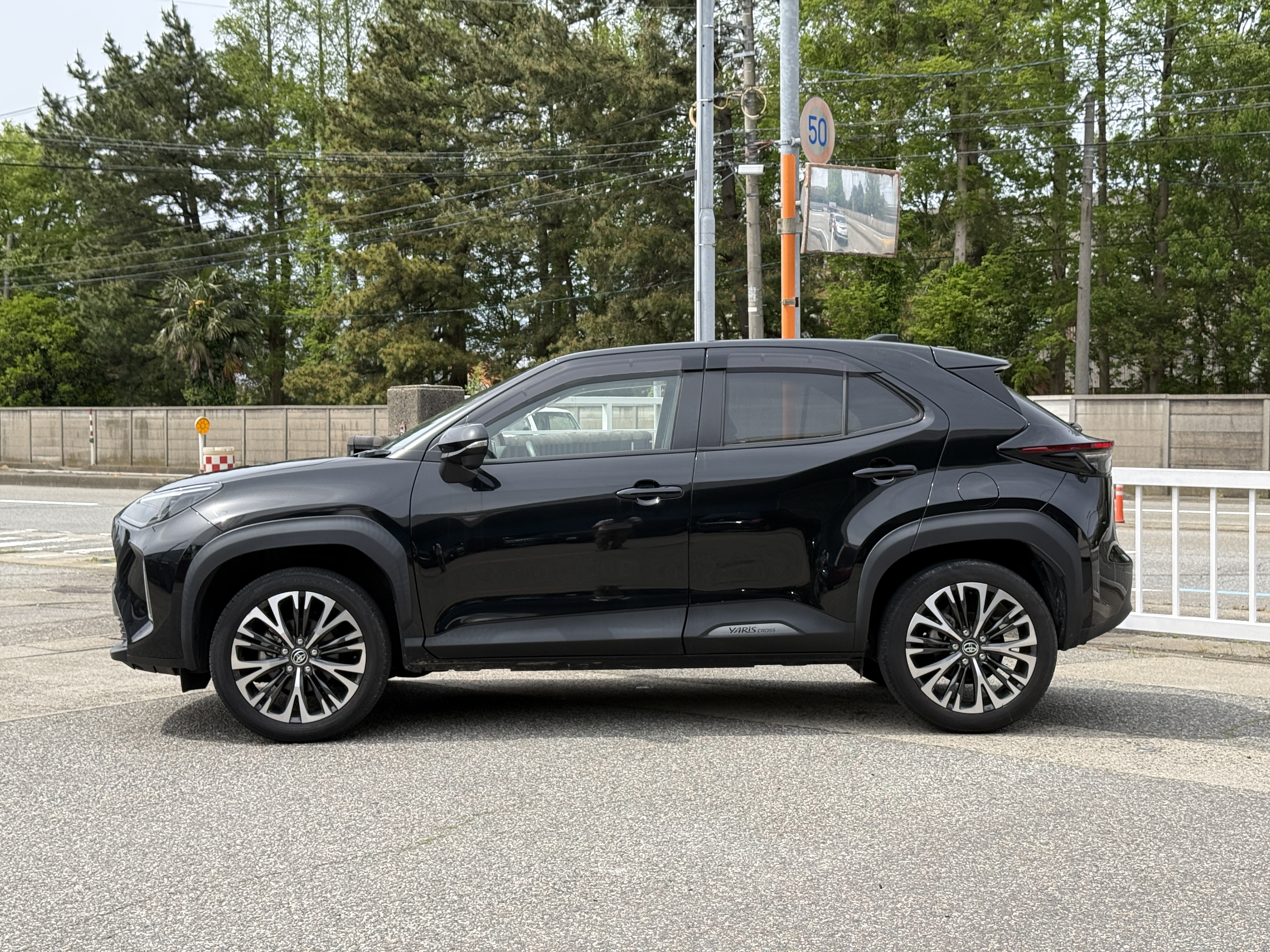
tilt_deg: -1.6
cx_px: 635
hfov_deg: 39.7
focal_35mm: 48
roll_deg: +0.5
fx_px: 1761
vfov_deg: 30.3
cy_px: 476
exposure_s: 1/2762
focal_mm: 6.76
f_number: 1.78
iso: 100
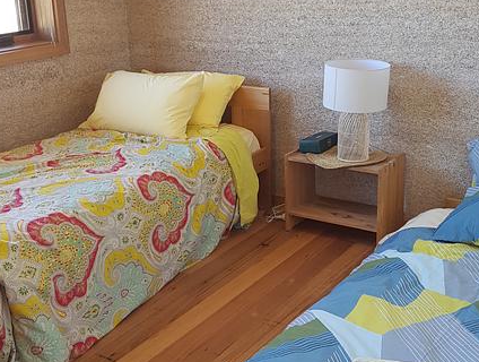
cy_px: 161
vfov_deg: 37.8
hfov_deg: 48.9
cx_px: 247
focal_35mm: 38
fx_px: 527
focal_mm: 4.2
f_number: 1.7
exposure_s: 1/50
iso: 64
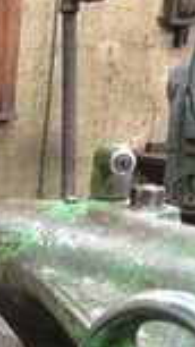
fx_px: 1380
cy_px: 474
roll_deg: -0.5
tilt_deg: -16.9
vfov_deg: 13.7
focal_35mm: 150
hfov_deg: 7.7
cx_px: -215
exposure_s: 1/15
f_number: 2.4
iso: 400
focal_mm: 4.28
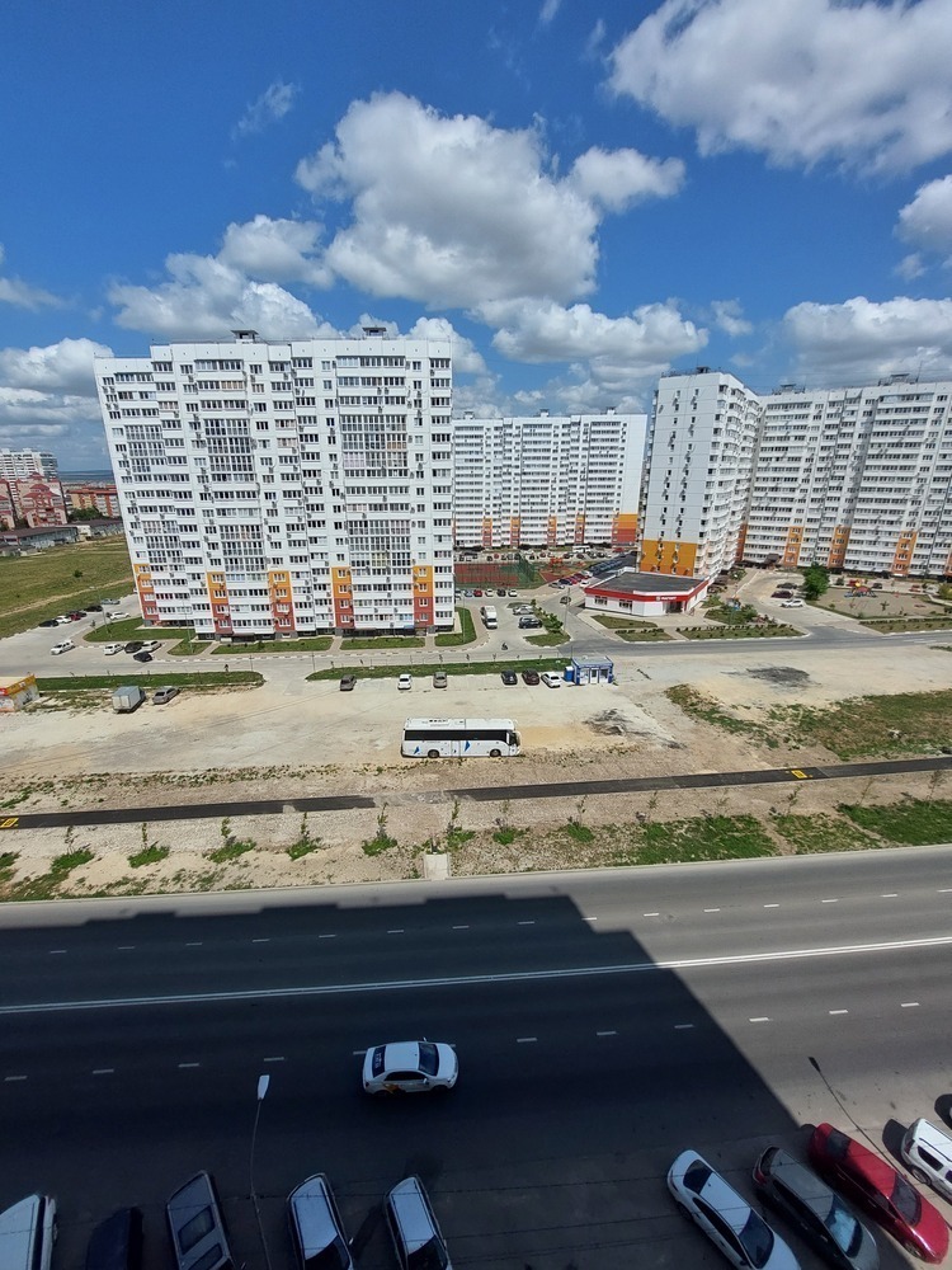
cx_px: 476
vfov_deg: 106.2
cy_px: 635
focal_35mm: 13
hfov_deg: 89.9
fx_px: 477
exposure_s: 1/4033
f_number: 2.2
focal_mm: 1.74
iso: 50
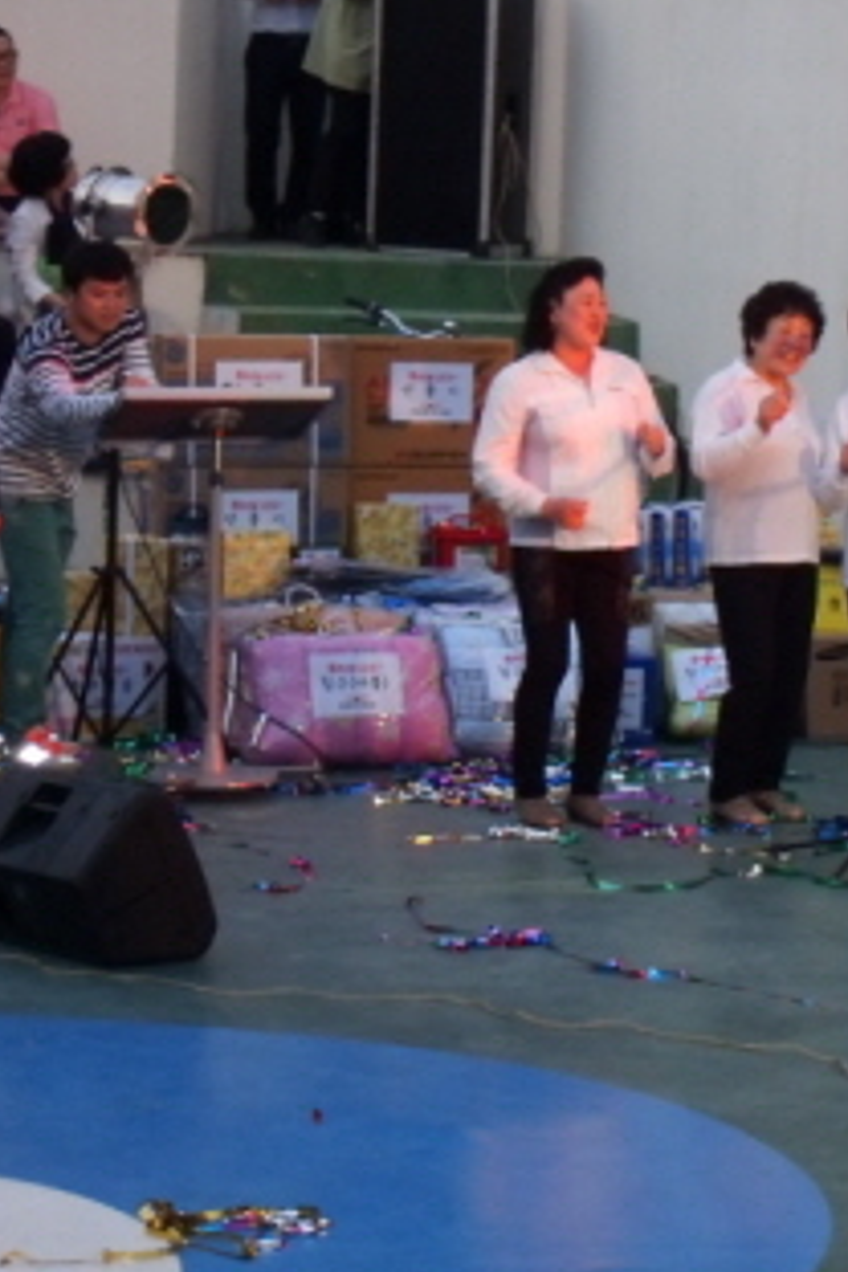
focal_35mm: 126
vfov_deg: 16.2
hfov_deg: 10.5
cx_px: 1276
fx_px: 4452
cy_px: 355
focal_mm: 10.1
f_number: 3.7
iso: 200
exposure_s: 1/60
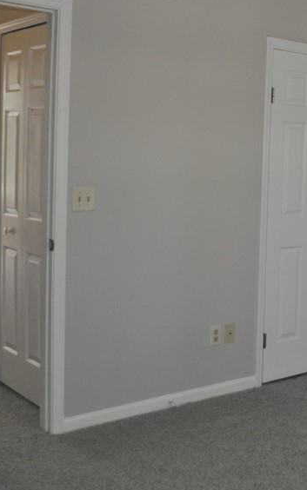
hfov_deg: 22.9
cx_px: 344
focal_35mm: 53
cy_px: 184
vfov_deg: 37.9
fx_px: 709
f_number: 3.5
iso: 800
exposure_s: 1/125
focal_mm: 18
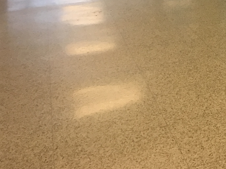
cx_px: 326
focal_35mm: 85
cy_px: -69
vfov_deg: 16.2
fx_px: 555
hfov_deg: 20.2
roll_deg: +0.3
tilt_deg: -6.7
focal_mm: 4.15
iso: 80
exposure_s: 1/30
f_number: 2.2
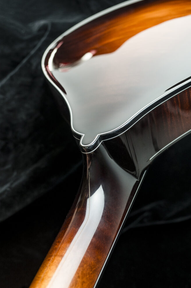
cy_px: 146
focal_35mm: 36
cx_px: 97
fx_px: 288
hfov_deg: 36.7
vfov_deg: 53.2
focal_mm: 18.3
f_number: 4
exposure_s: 1/250
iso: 400
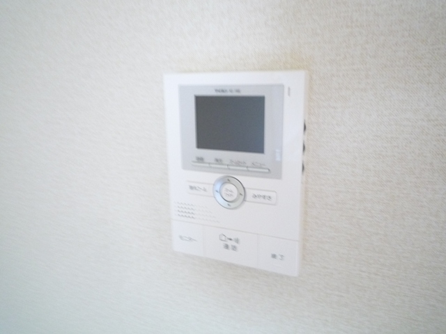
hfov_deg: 65.3
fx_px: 348
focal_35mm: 27
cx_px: 223
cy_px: 167
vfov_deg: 51.4
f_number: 2.8
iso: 400
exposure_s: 1/5
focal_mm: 4.4
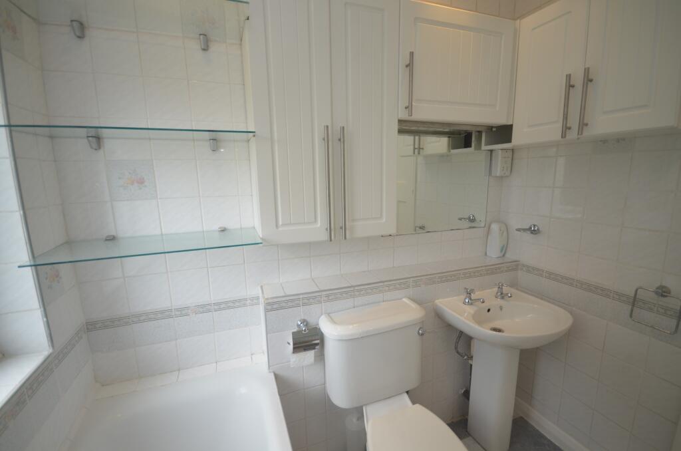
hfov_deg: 100.5
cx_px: 340
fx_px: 283
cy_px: 226
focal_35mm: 15
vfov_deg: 77.1
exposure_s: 1/80
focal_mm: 10
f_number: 4.5
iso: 200
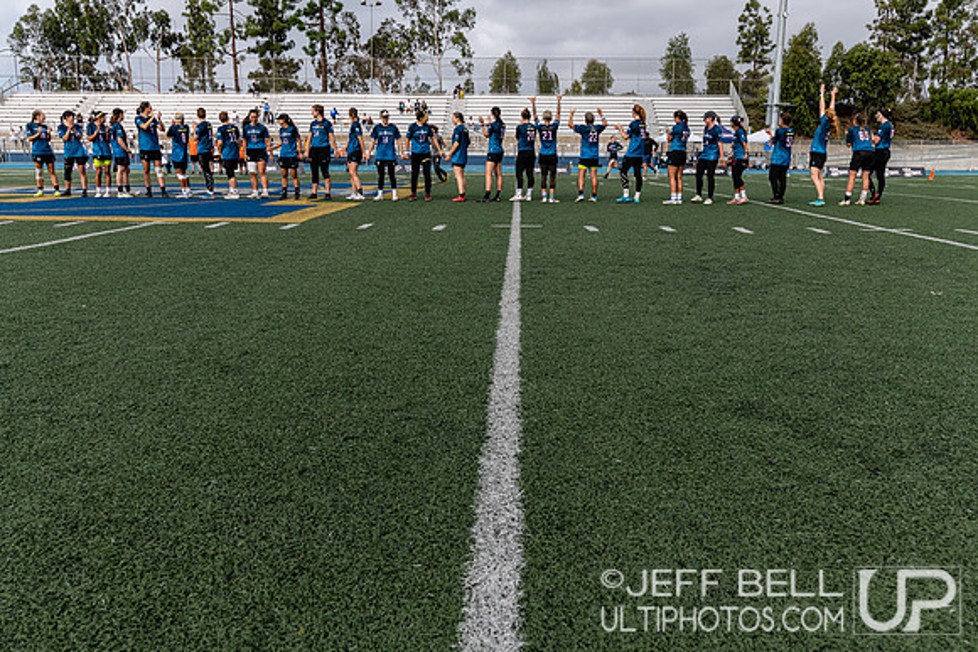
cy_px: 326
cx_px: 489
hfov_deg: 61.9
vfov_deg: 43.6
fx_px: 815
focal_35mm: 30
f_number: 5.6
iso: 100
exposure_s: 1/400
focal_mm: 30
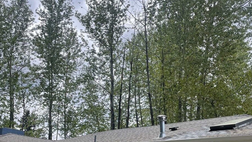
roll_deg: -4.6
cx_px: 121
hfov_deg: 45.5
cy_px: 144
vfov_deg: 25.2
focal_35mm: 45
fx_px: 301
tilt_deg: +7.6
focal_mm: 4.2
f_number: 1.6
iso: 32
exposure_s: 1/2353
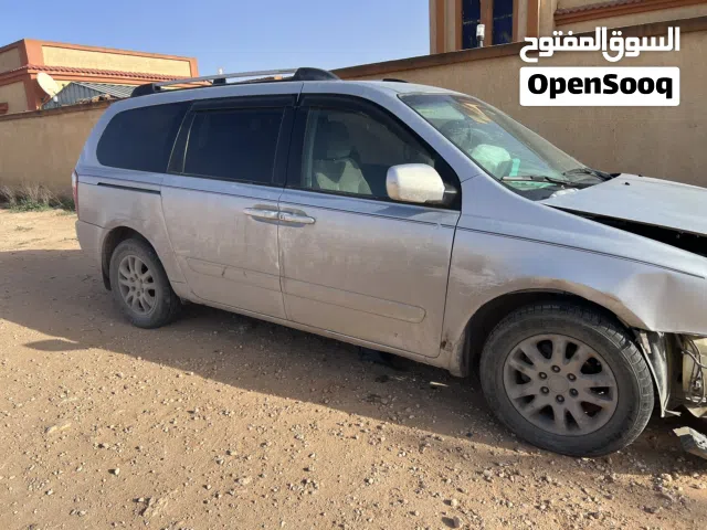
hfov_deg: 67.3
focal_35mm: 26
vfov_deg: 53.1
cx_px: 354
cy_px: 265
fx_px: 531
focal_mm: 5.7
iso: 50
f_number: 1.5
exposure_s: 1/2353
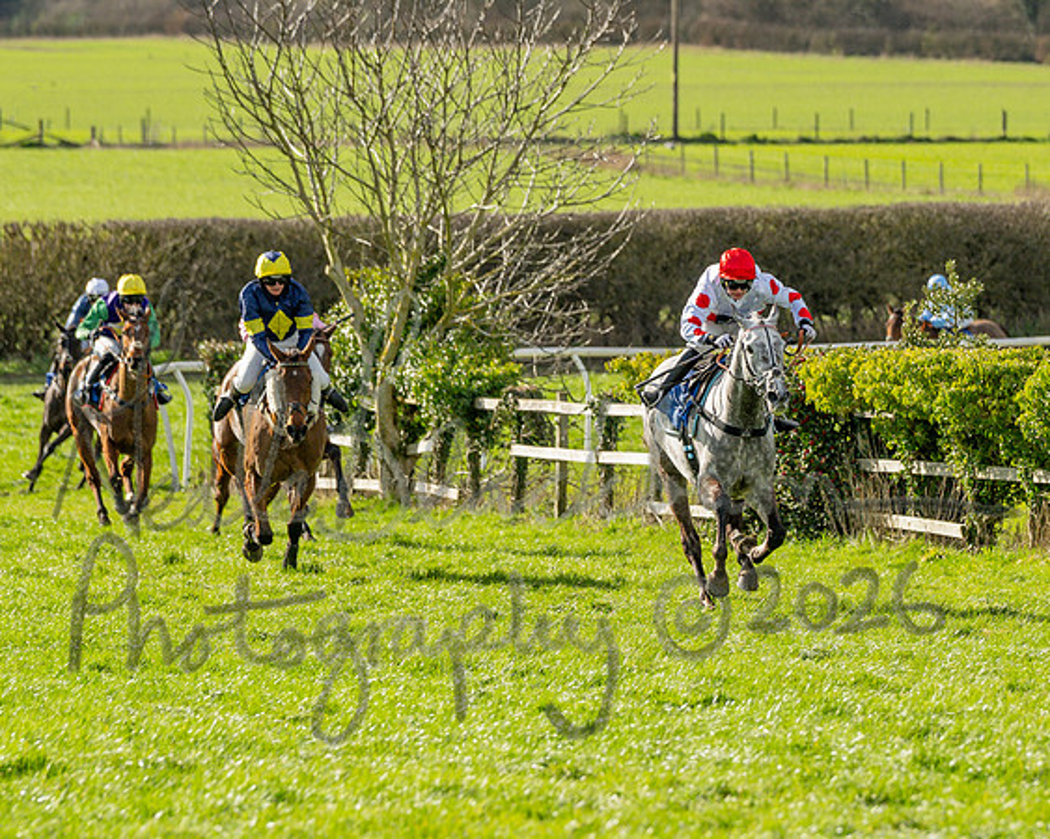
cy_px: 364
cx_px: 612
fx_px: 10355
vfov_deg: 4.6
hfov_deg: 5.8
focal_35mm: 333
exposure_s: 1/1250
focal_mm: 150
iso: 200
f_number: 4
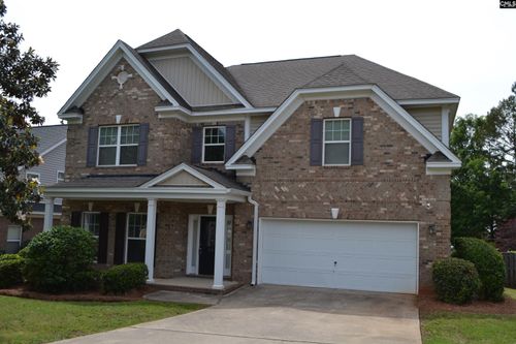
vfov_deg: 39.9
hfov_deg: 57.2
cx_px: 258
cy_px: 172
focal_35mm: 33
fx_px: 473
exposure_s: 1/250
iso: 100
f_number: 8
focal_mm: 22
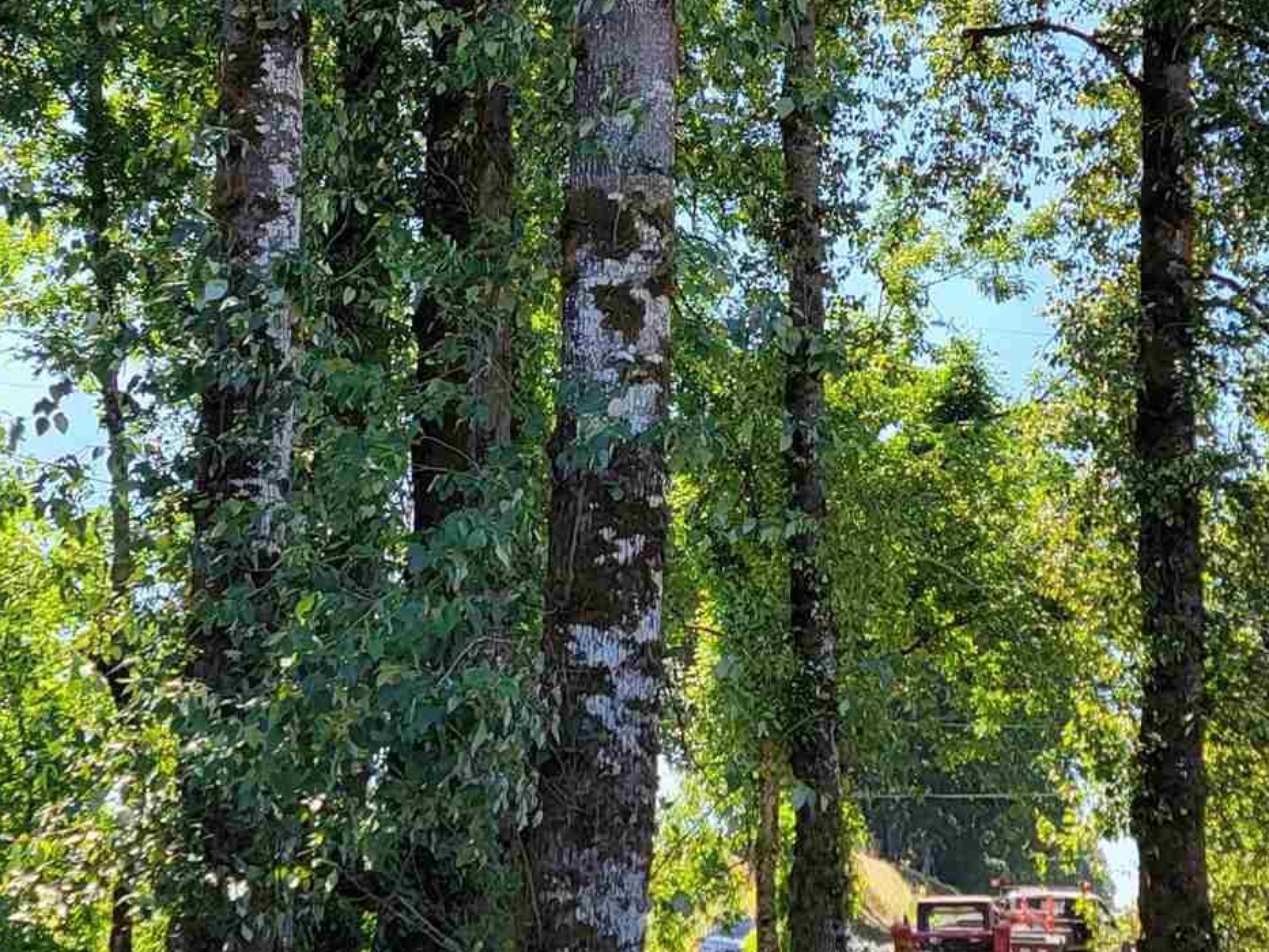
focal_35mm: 79
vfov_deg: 18.6
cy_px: 284
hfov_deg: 24.7
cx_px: 619
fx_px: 2896
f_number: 1.8
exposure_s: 1/302
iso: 16
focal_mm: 6.7
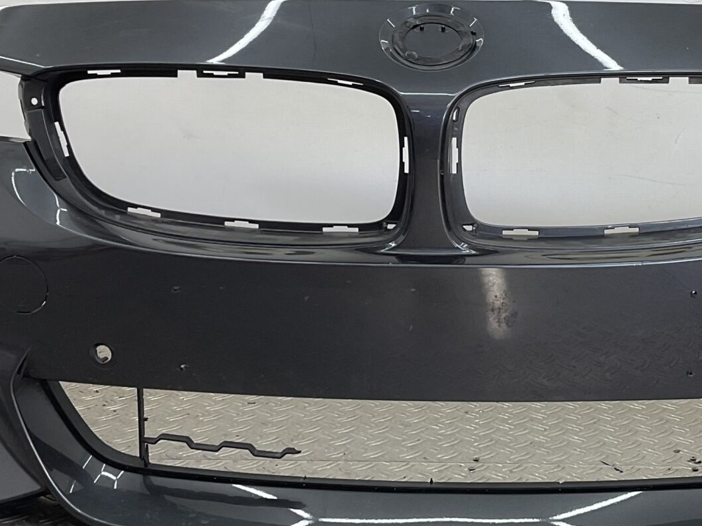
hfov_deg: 27.6
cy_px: 163
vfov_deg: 20.9
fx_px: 1419
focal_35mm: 70
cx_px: 456
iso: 16
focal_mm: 3
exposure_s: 1/128
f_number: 1.8
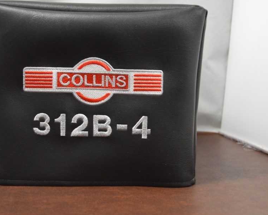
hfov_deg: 33.4
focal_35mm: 56
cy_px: 82
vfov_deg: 27.0
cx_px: 96
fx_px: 444
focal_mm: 26
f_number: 4
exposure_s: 1/60
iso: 2000
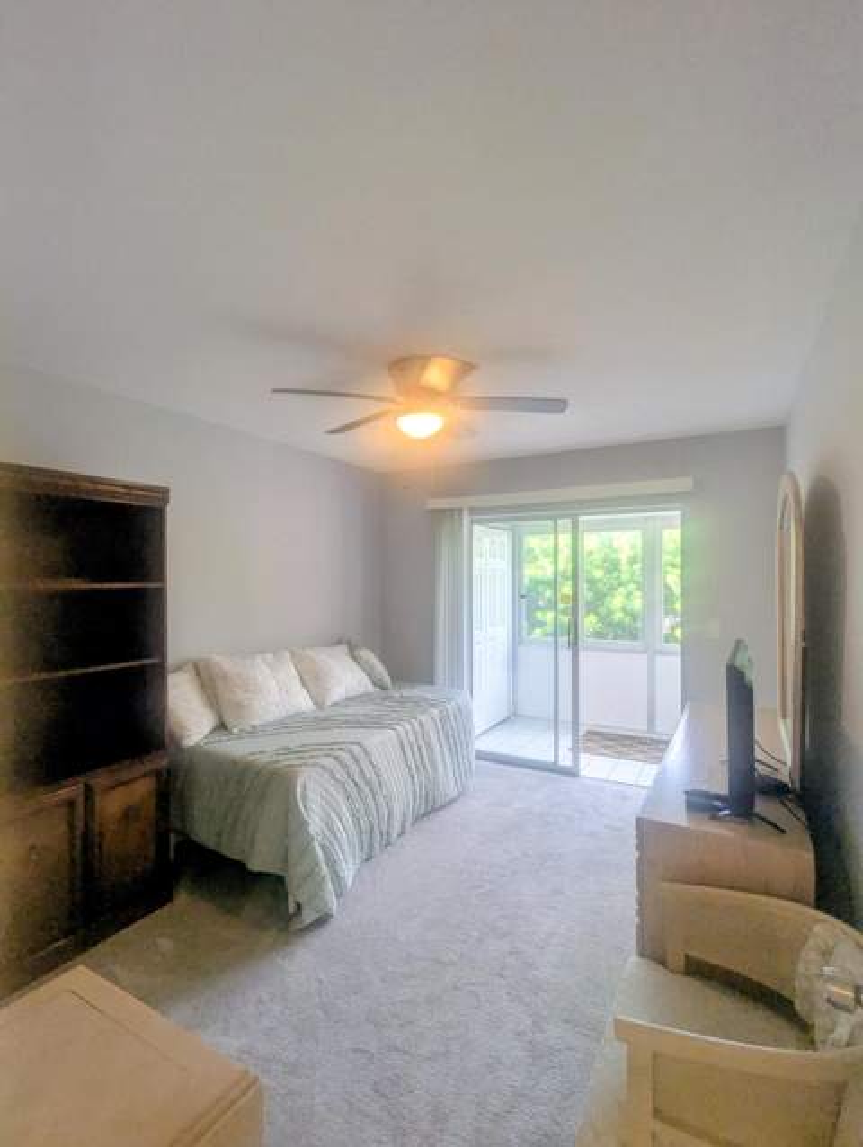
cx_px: 432
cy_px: 574
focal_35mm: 16
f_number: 2.2
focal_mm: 2.35
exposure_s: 1/120
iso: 128
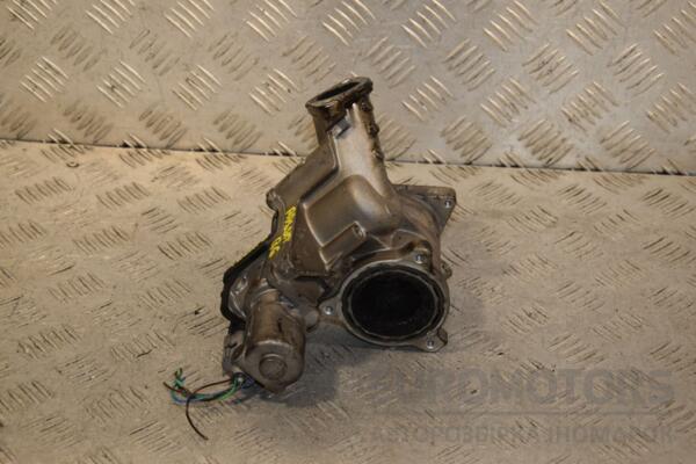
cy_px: 232
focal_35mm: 78
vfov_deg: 17.5
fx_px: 1508
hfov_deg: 26.0
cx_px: 348
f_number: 7.1
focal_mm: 52
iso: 800
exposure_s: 1/200
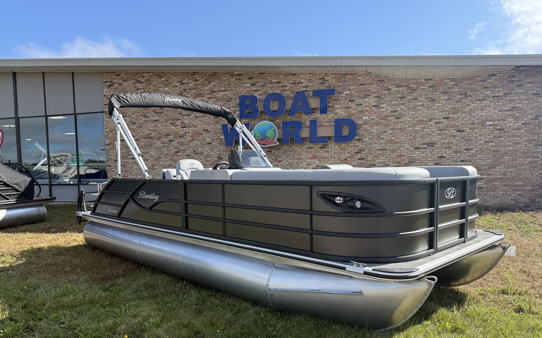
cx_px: 266
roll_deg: +1.1
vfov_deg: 47.3
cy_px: 202
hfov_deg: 70.4
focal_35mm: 26
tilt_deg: -3.9
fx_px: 384
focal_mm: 6.76
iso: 100
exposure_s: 1/2611
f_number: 1.78
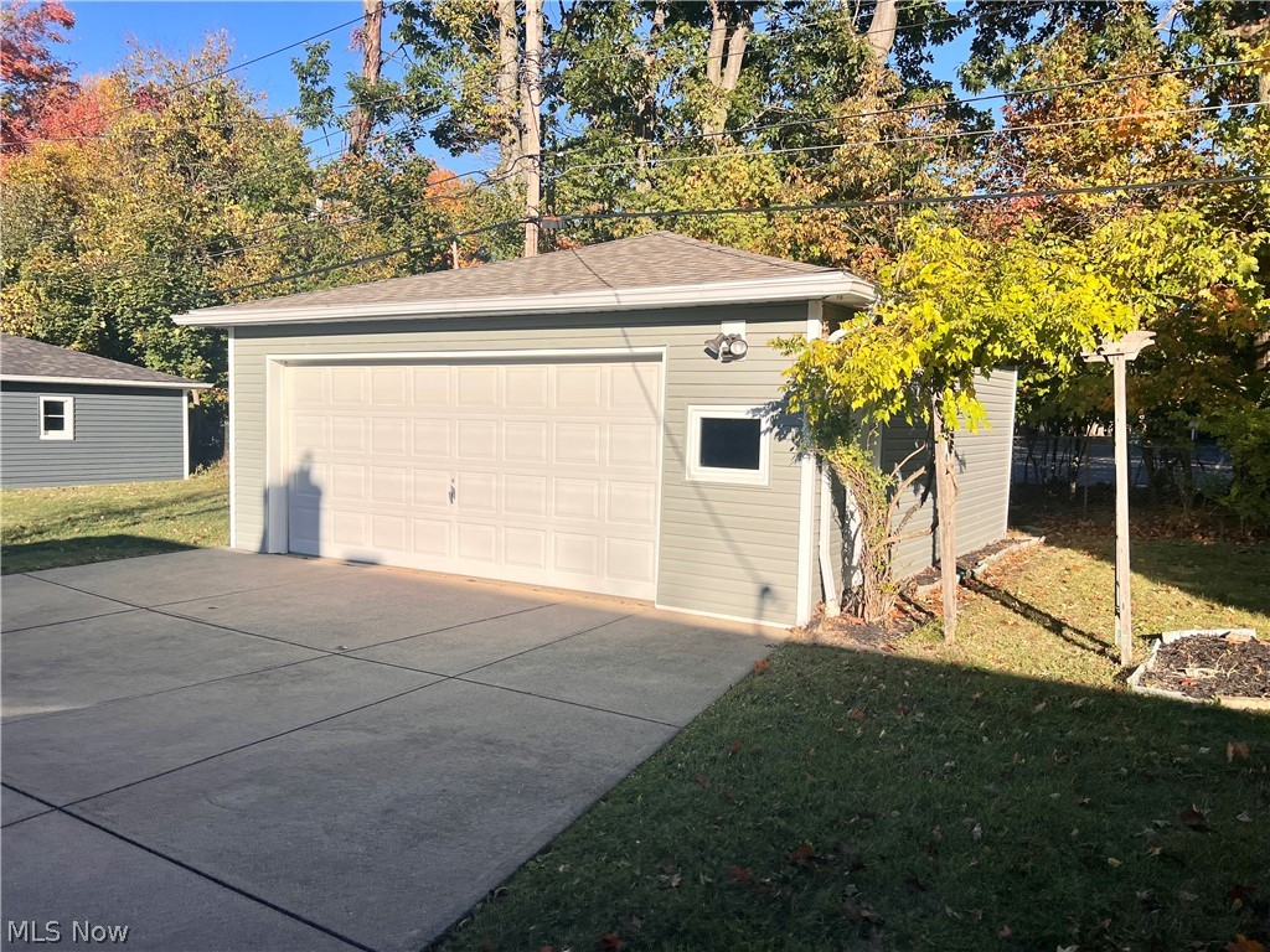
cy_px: 476
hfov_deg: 67.3
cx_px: 635
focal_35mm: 26
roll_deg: -1.2
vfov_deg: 53.1
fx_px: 954
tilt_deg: -2.5
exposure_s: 1/5319
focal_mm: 5.7
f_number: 1.5
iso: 50
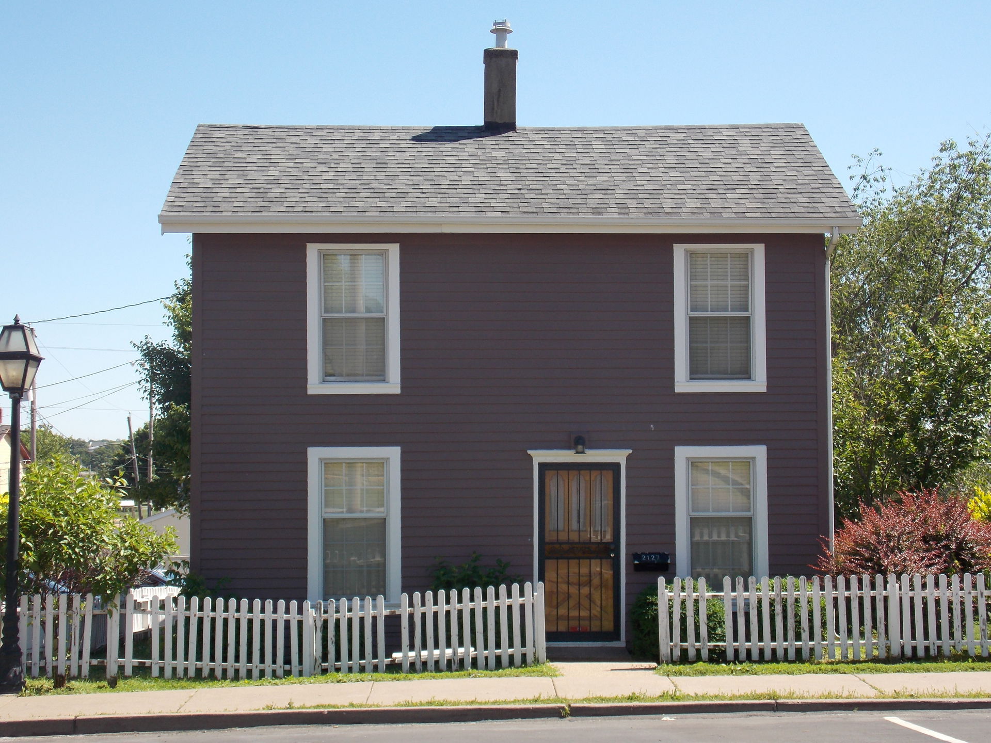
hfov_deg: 36.8
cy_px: 372
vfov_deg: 28.0
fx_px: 1489
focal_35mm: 52
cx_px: 496
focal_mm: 9.3
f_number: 3.9
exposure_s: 1/400
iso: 80
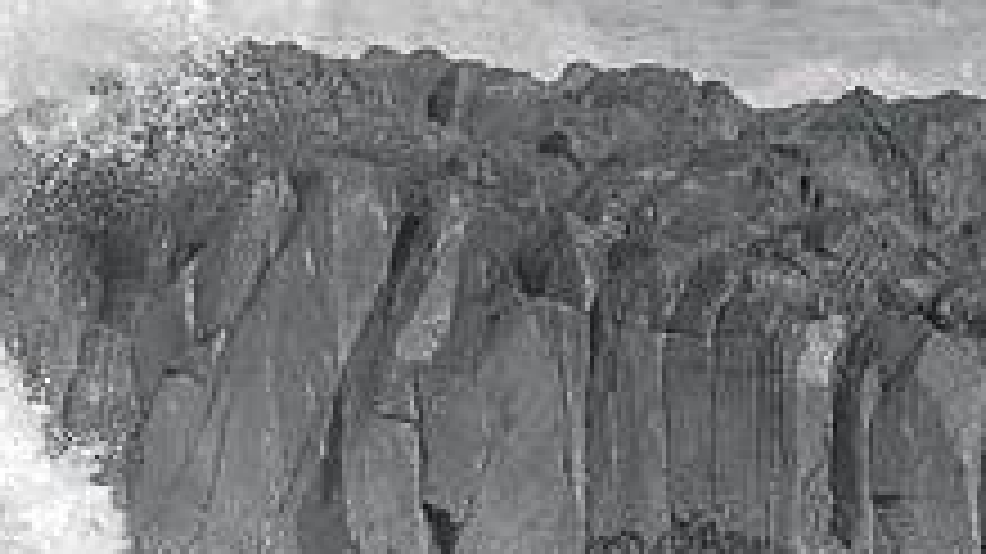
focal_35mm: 1720
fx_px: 44953
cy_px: 2
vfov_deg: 0.7
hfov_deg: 1.3
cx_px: -158
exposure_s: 1/100
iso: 31
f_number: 11
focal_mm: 600
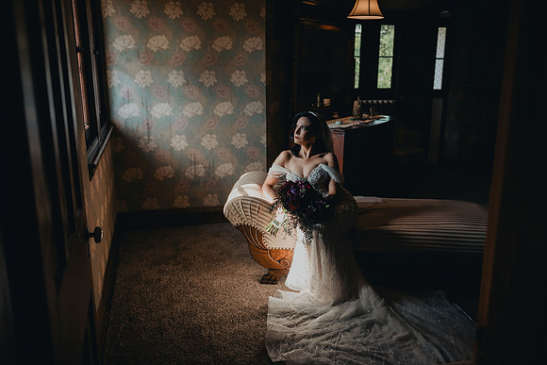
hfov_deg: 58.7
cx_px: 274
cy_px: 182
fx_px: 486
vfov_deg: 41.1
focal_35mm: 32
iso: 1250
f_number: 2.8
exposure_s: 1/1000
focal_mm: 32
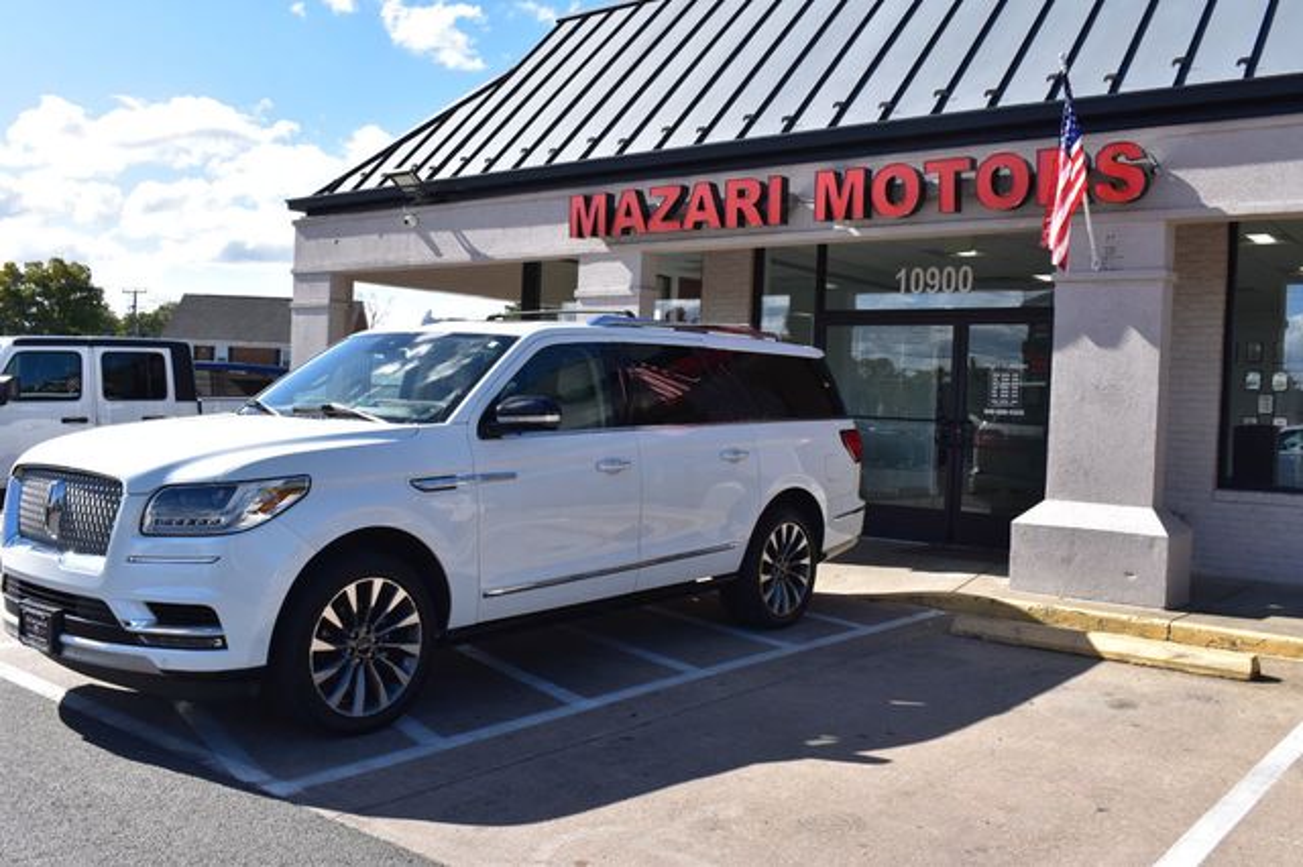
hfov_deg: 57.2
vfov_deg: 39.9
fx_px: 1194
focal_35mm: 33
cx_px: 652
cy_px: 434
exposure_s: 1/500
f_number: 11
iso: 400
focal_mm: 22
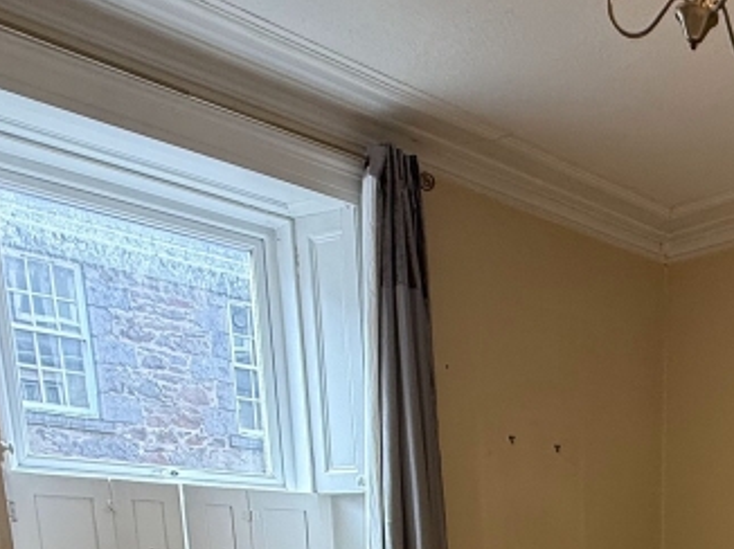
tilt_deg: -14.0
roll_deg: -1.2
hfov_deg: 39.3
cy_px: 796
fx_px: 932
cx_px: 687
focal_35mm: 44
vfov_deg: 25.7
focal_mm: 2.22
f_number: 2.2
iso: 160
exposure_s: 1/99
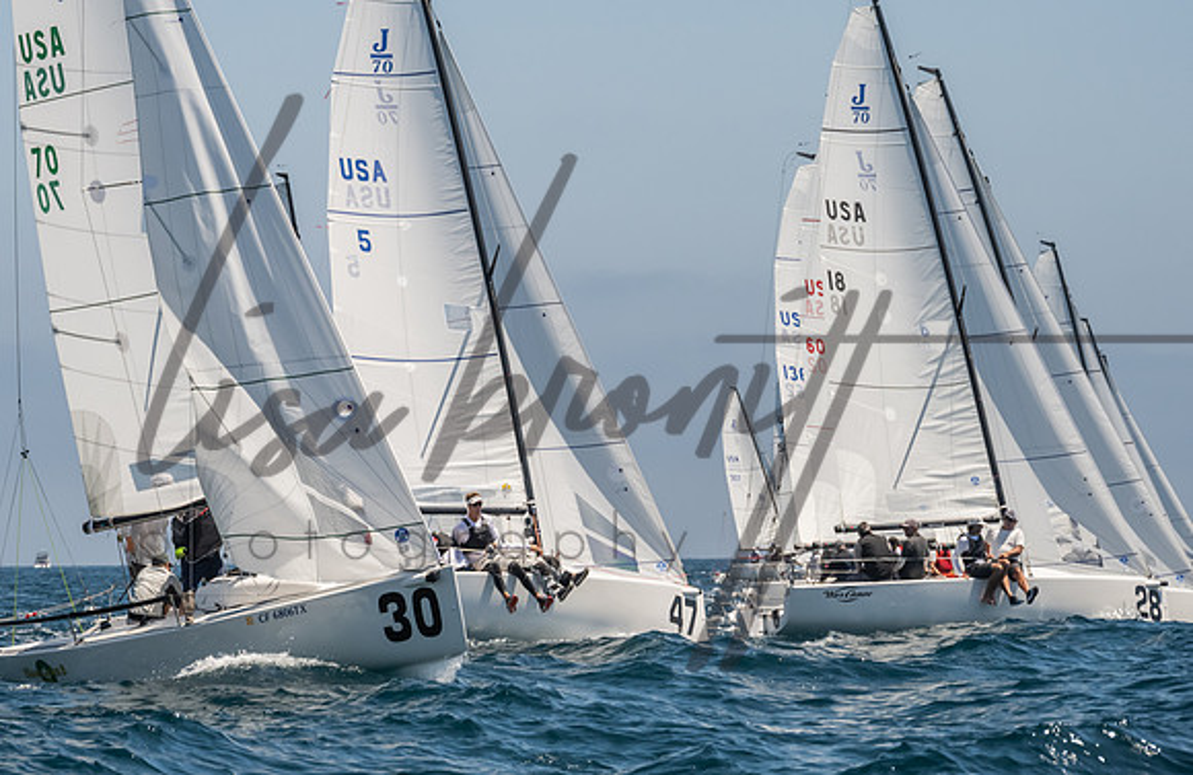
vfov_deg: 9.0
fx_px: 4900
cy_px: 253
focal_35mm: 149
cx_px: 341
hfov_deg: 13.8
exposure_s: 1/1000
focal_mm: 100
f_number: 8
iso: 800
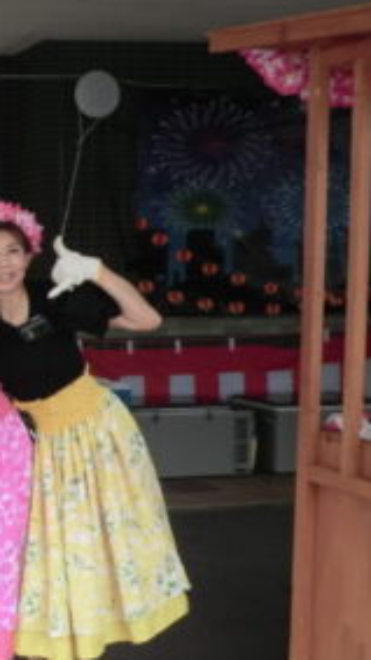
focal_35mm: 60
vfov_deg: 34.9
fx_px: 1050
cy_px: 359
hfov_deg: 17.2
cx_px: -250
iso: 50
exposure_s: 1/80
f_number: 2.8
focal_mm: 4.7
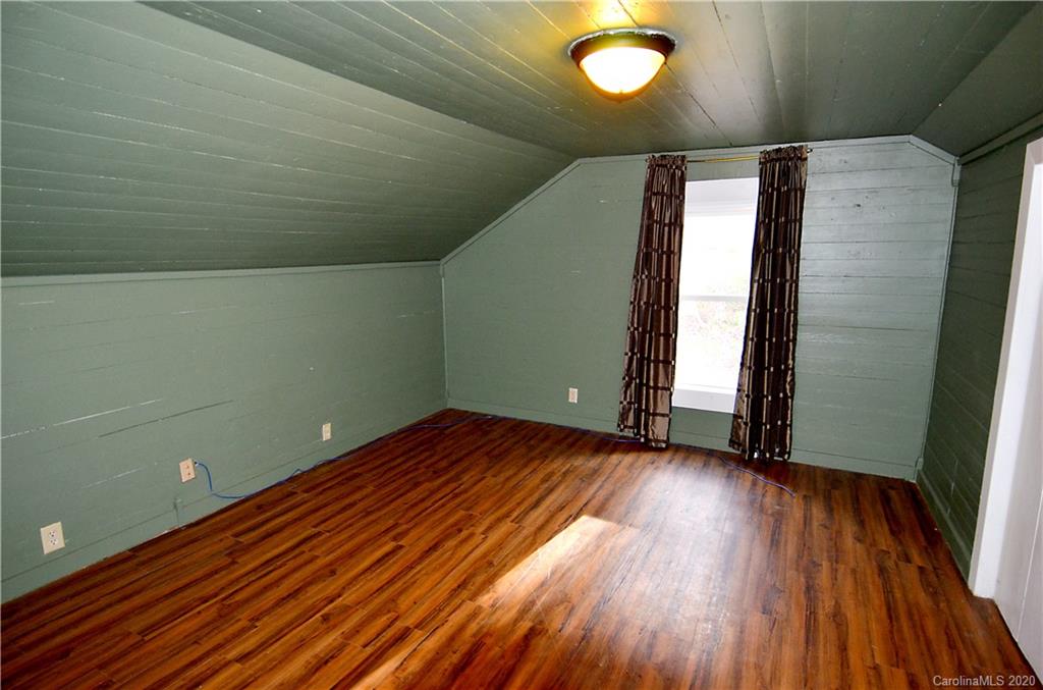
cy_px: 345
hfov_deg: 90.2
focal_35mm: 18
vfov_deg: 67.1
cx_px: 522
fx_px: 520
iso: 720
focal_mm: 12
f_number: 4
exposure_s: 1/60
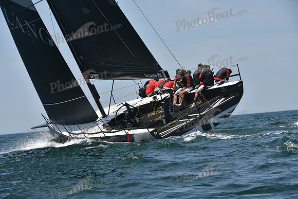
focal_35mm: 200
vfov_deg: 6.9
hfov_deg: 10.3
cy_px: 100
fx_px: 1656
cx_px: 149
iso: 320
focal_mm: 200
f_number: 9
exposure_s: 1/1000
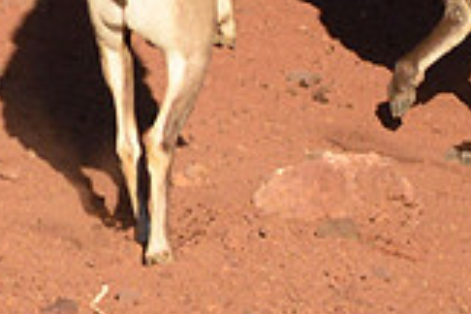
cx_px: 660
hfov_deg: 1.0
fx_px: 28179
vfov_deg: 0.6
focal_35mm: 2154
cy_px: -141
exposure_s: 1/1250
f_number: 6.3
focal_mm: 600
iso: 800
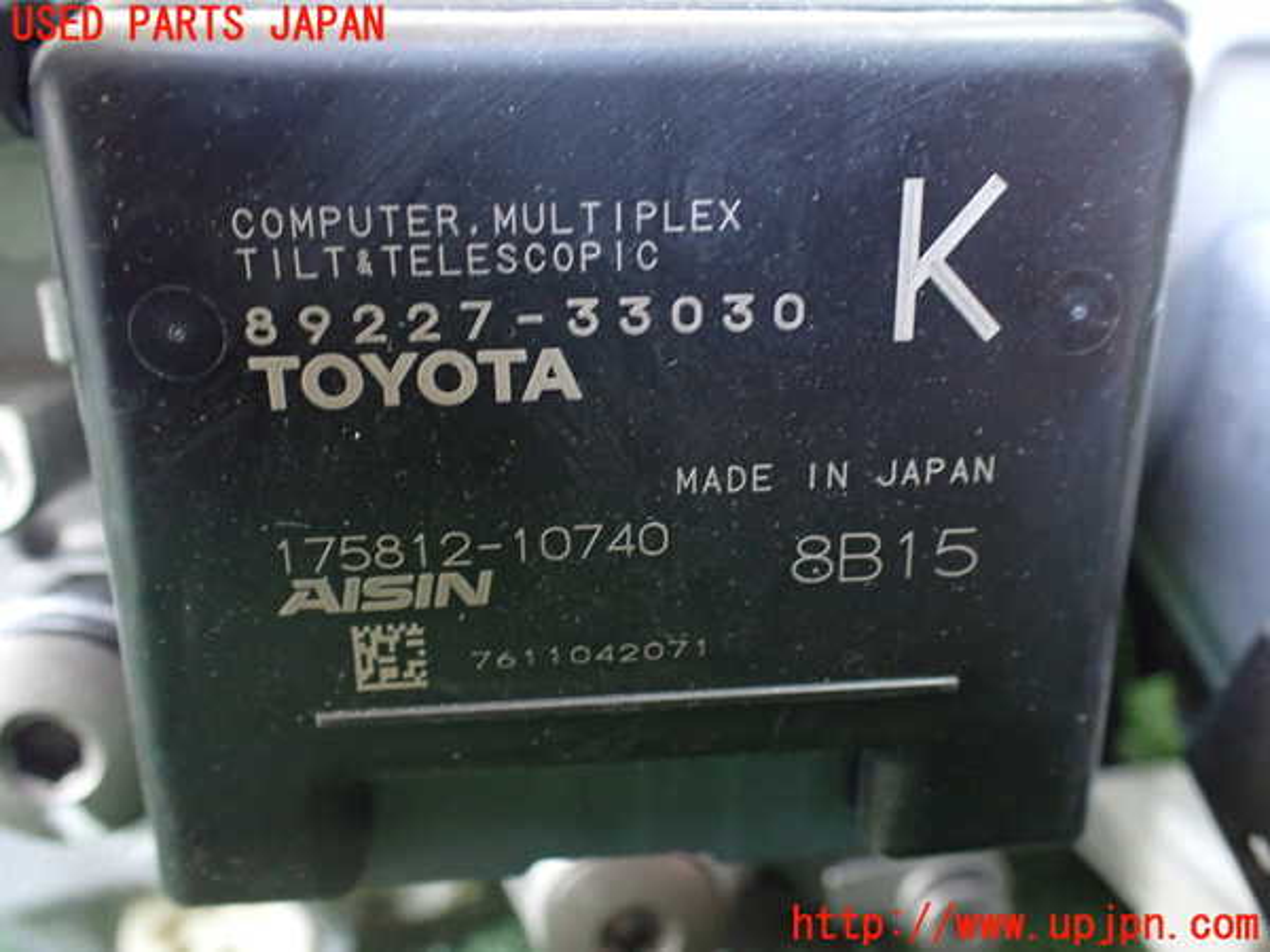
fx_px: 1101
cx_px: 635
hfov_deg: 60.0
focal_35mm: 30
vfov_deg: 46.8
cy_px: 476
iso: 1000
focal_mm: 5.4
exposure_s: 1/30
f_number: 2.3
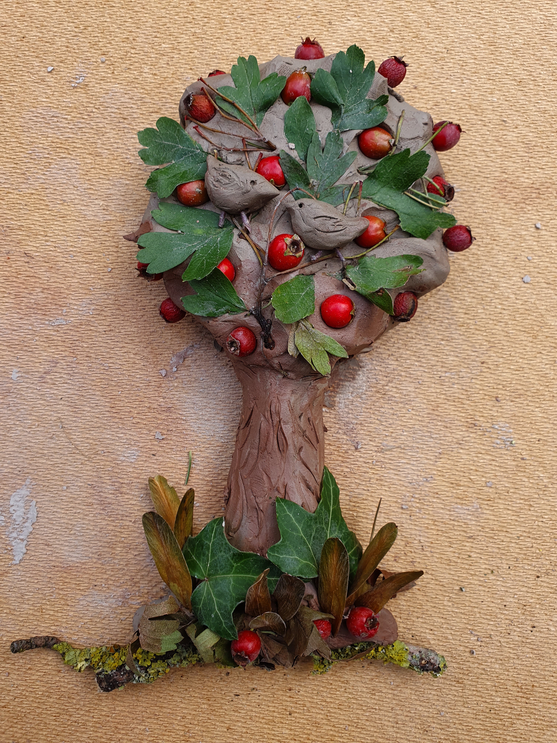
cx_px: 278
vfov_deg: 67.3
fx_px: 558
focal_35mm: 26
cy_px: 372
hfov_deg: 53.1
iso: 50
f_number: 2.4
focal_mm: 4.32
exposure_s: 1/382
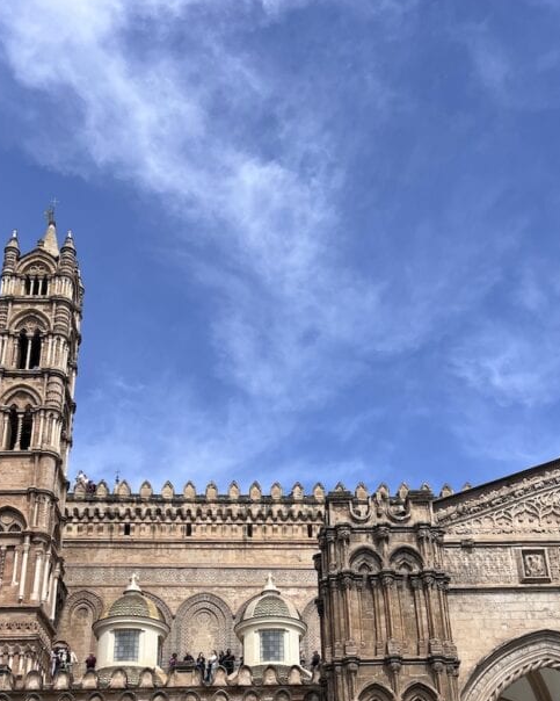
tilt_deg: +26.9
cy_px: 544
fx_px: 891
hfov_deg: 34.9
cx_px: 281
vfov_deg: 41.4
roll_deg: +1.6
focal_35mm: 43
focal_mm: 5.7
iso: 50
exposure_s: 1/4115
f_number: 1.5
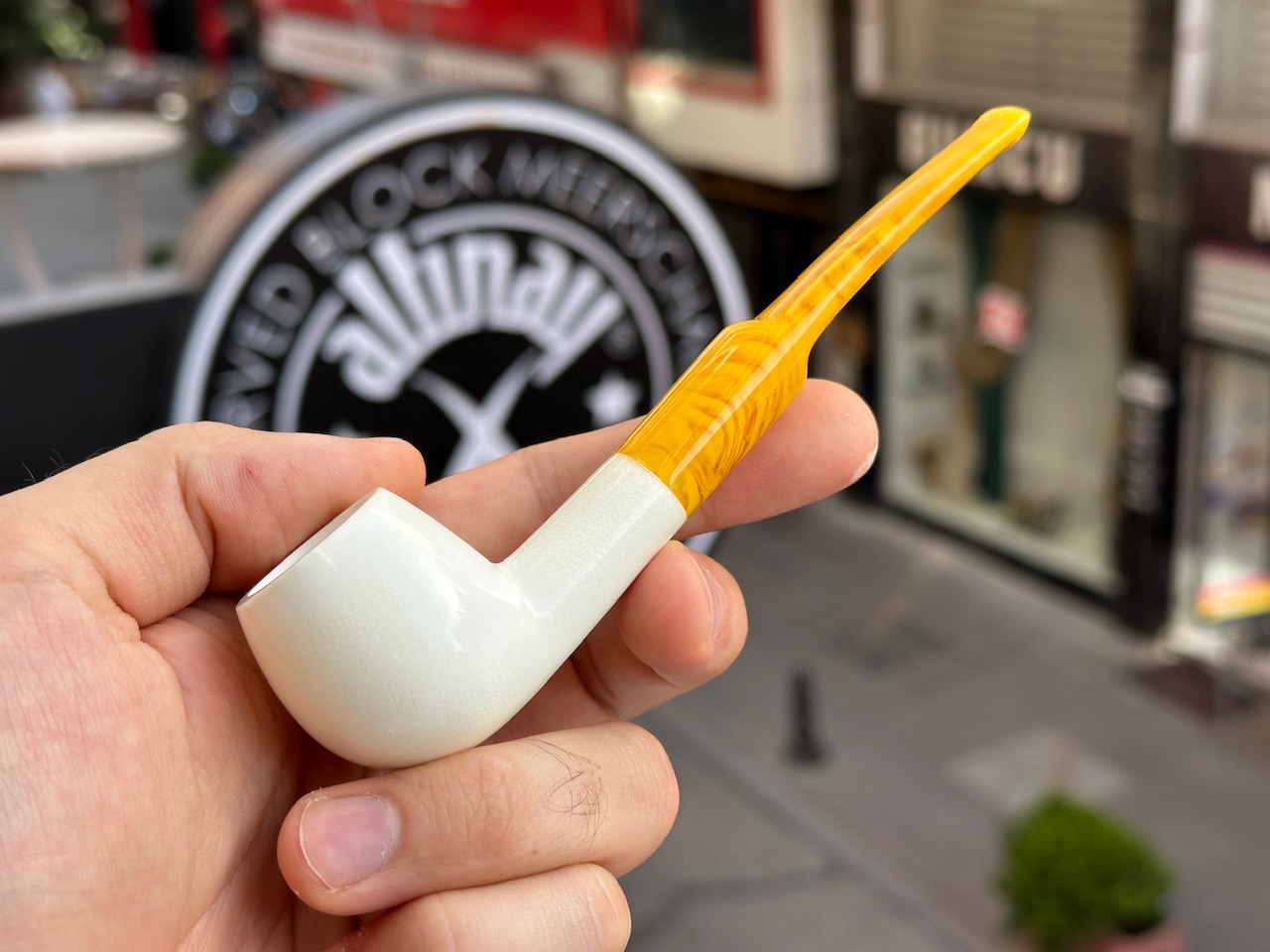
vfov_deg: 30.3
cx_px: 635
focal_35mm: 48
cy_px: 476
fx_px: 1761
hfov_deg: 39.7
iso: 64
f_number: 1.78
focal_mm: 6.86
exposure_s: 1/911
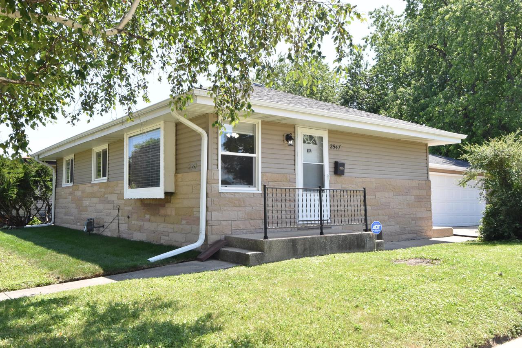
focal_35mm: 28
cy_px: 174
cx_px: 261
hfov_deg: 64.5
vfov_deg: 45.7
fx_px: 413
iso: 800
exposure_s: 1/400
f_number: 10
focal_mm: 19
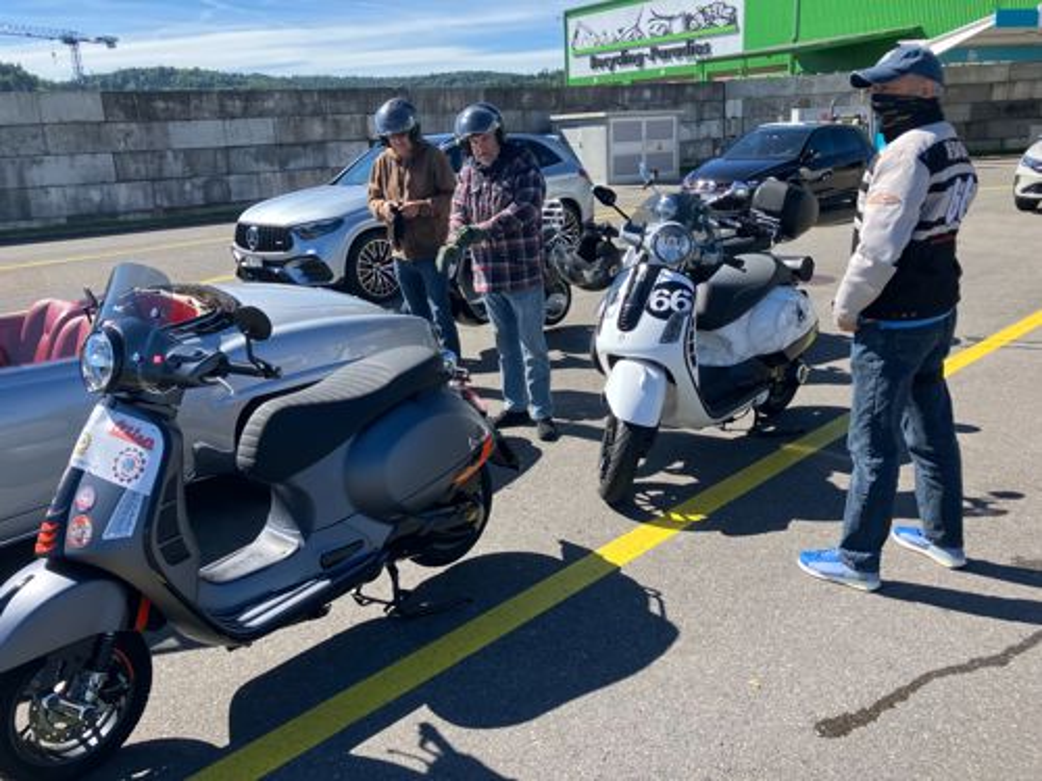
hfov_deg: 63.4
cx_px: 521
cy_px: 390
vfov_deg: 49.7
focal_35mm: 28
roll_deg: +2.7
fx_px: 843
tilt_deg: -13.4
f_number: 1.8
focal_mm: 3.99
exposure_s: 1/771
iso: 32
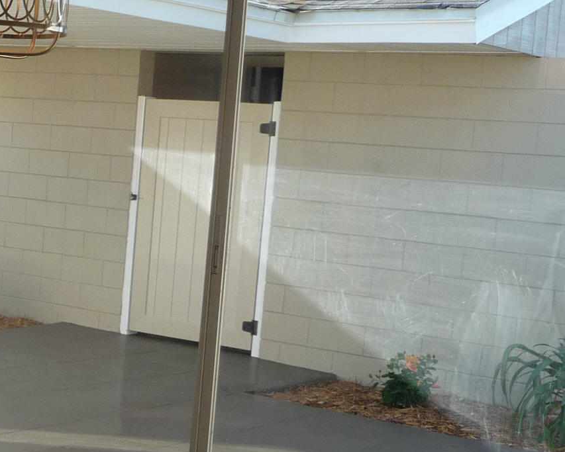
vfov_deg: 18.7
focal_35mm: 82
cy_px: 264
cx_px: -18
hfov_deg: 22.3
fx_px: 1372
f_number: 3.3
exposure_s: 1/160
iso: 100
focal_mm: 4.7
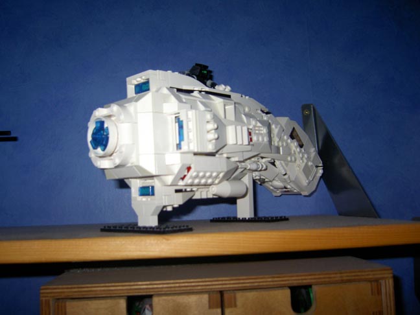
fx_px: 413
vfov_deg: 41.8
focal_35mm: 34
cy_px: 158
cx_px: 210
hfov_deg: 54.0
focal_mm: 5.6
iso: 100
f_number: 2.8
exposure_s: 1/60
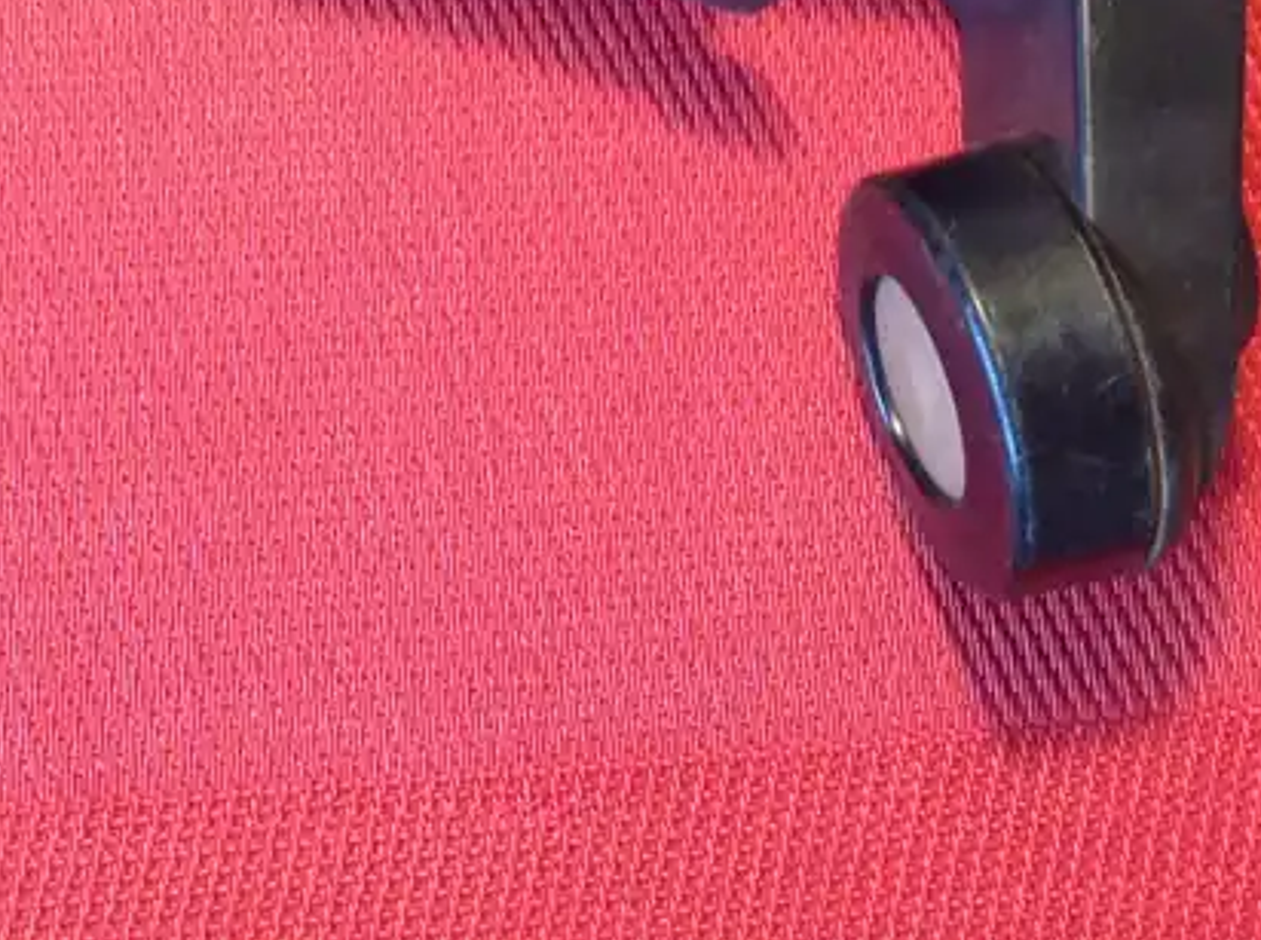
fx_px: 3089
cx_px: 55
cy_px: -199
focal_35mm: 85
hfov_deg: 22.3
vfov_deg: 16.5
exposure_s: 1/15
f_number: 2.4
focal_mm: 4.28
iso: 160
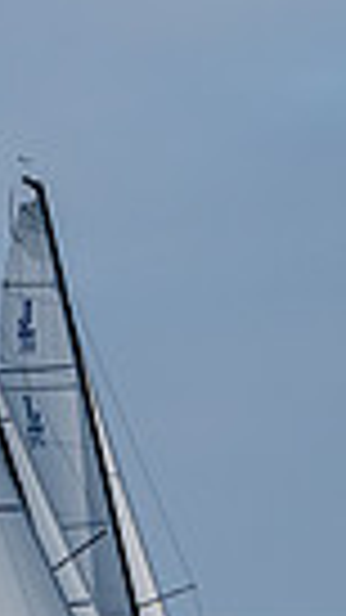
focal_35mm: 775
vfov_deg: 2.8
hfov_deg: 1.6
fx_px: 12648
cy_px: 750
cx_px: -412
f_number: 6.3
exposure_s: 1/3200
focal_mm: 120
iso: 400
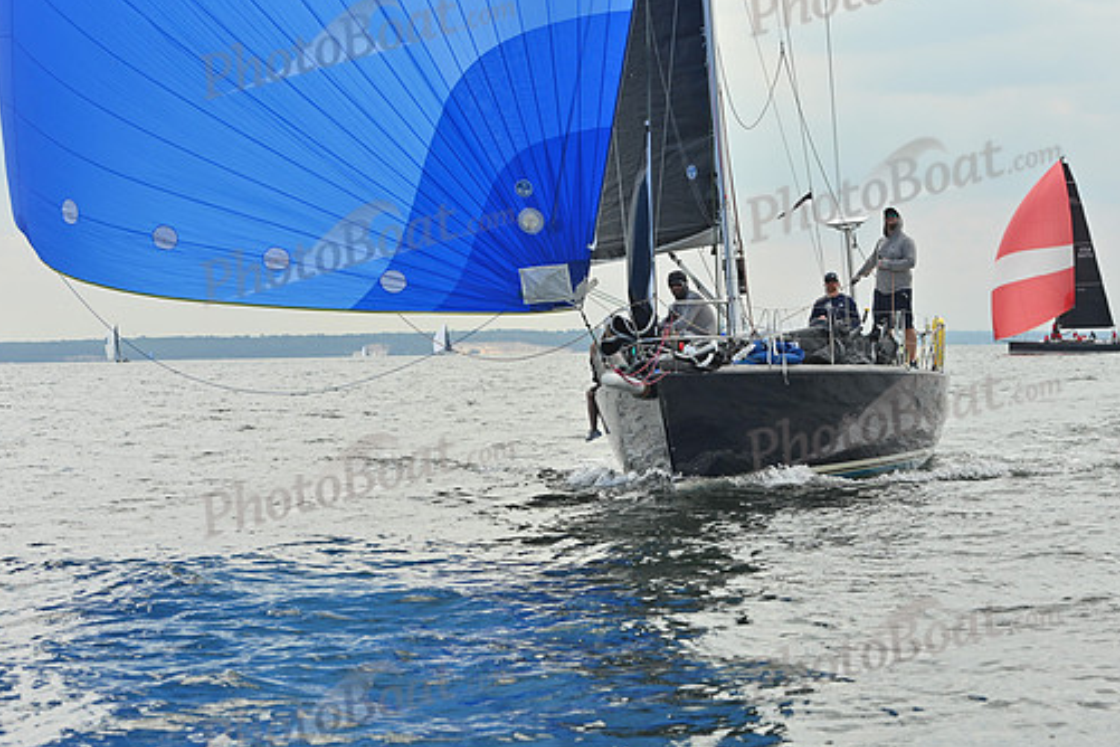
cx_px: 633
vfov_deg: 12.5
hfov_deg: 18.6
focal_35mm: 110
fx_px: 3422
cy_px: 332
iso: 320
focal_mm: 95
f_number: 6.3
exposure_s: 1/1600
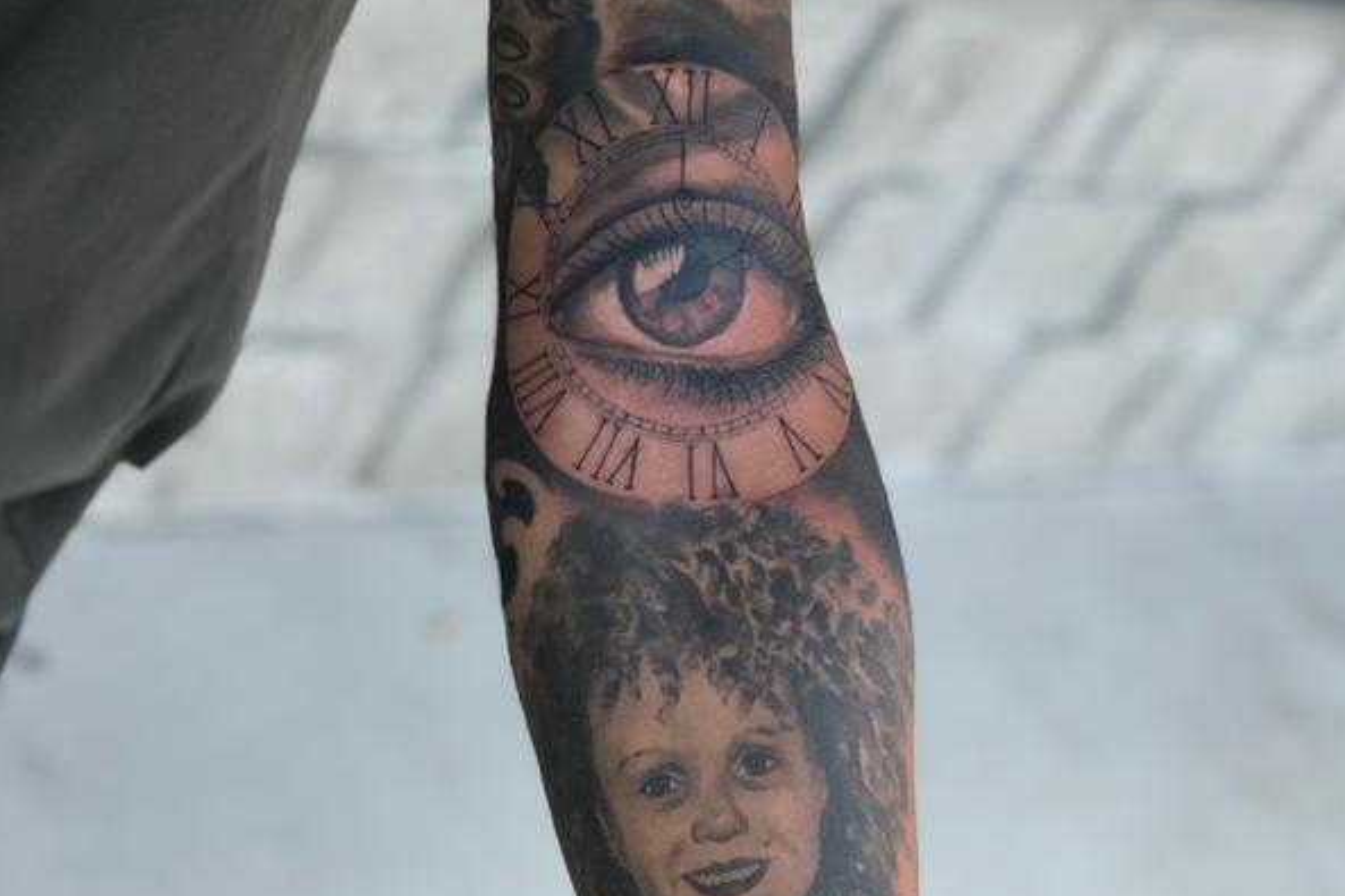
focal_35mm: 80
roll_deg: -32.2
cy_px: 597
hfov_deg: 25.4
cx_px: 671
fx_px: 2988
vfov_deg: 17.0
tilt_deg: -31.9
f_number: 2.8
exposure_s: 1/127
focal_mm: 6.6
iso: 20
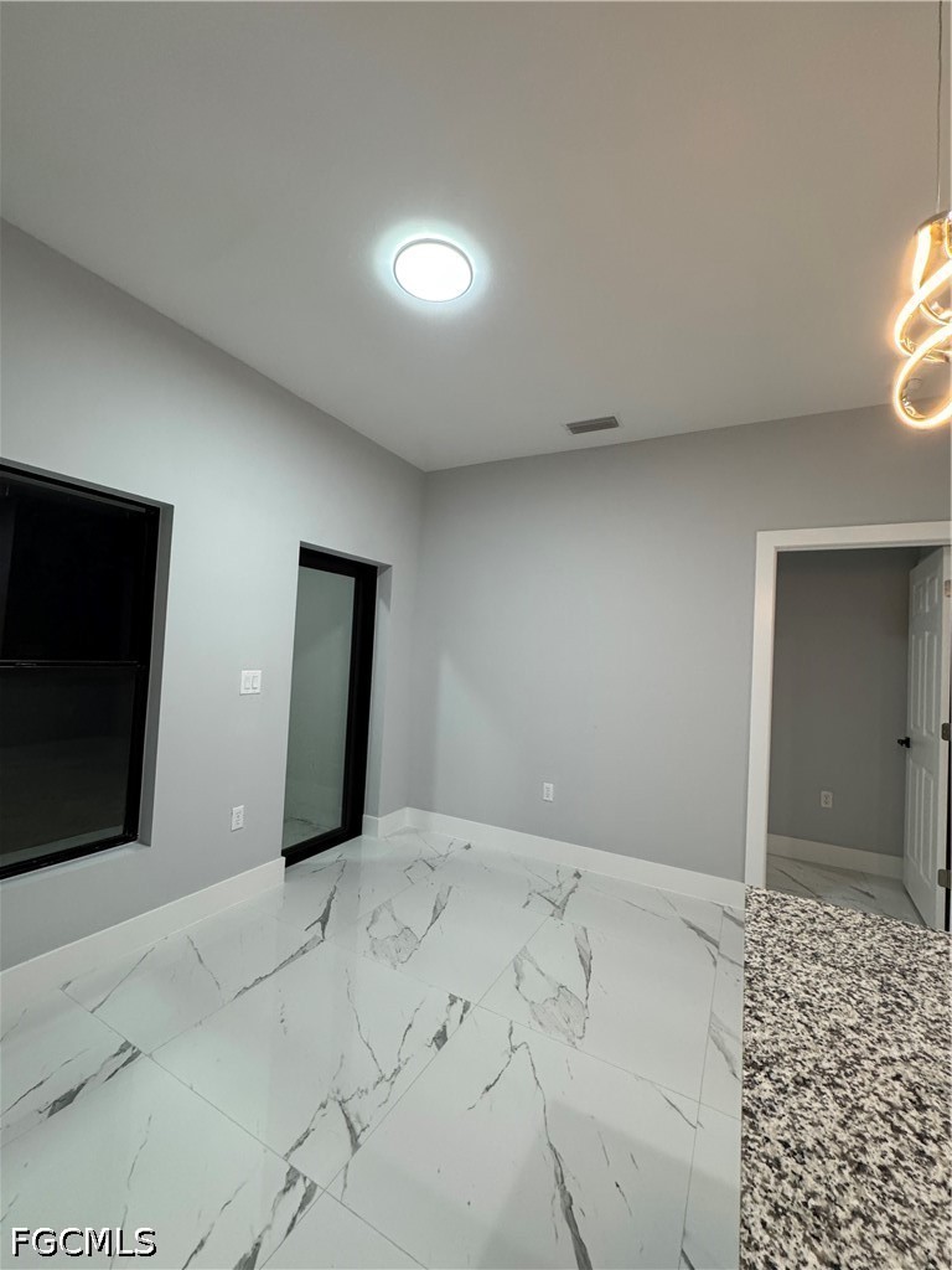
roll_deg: -2.6
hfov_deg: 85.7
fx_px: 513
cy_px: 635
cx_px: 476
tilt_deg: +1.8
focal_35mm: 14
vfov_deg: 102.1
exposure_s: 1/120
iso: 250
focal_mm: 2.22
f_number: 2.2
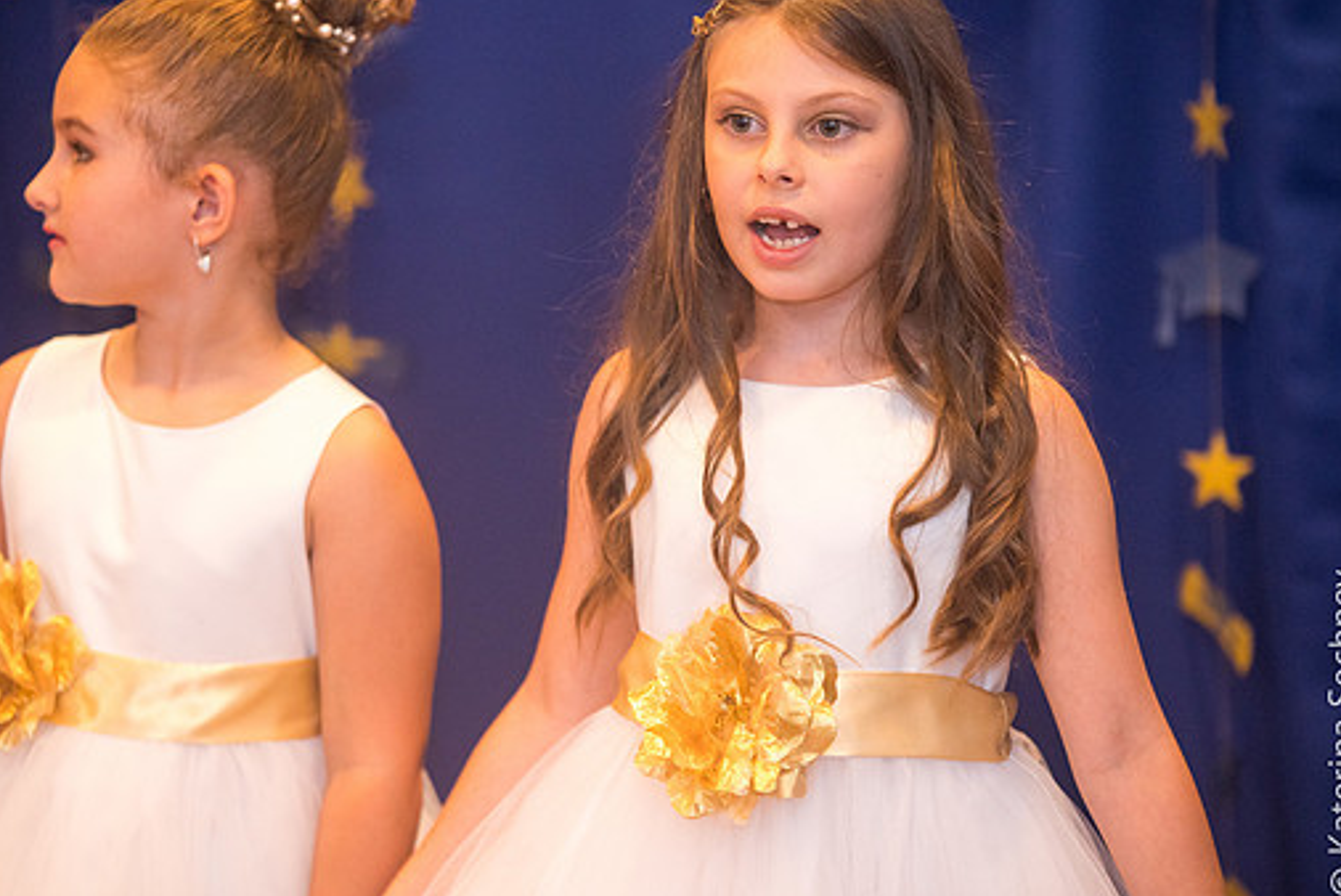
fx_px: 5553
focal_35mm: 149
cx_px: 612
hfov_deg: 13.8
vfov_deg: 9.2
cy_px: 399
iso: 3200
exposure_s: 1/200
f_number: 2.8
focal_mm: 130
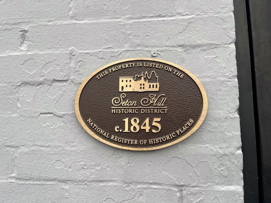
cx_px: 136
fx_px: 204
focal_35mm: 26
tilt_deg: +10.7
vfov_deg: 53.1
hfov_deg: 67.3
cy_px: 102
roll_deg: +0.3
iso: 50
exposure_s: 1/121
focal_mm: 5.1
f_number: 1.6
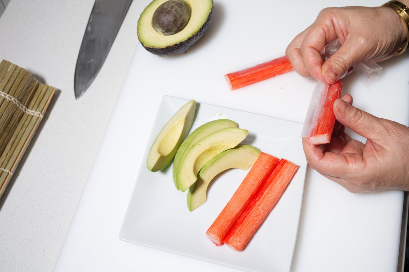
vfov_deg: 29.8
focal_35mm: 45
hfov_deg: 43.6
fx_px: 511
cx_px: 204
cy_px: 136
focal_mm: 45
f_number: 8
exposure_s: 1/160
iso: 100
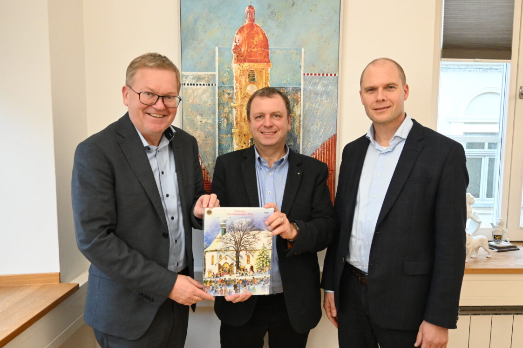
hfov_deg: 59.9
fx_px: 454
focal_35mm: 31
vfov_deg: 42.0
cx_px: 271
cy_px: 181
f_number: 3.8
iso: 3200
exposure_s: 1/80
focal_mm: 19.5
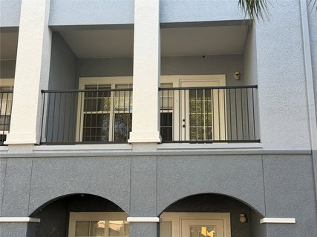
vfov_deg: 30.3
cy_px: 118
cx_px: 158
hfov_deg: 39.7
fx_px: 439
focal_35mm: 48
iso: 64
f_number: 1.78
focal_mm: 6.76
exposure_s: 1/402
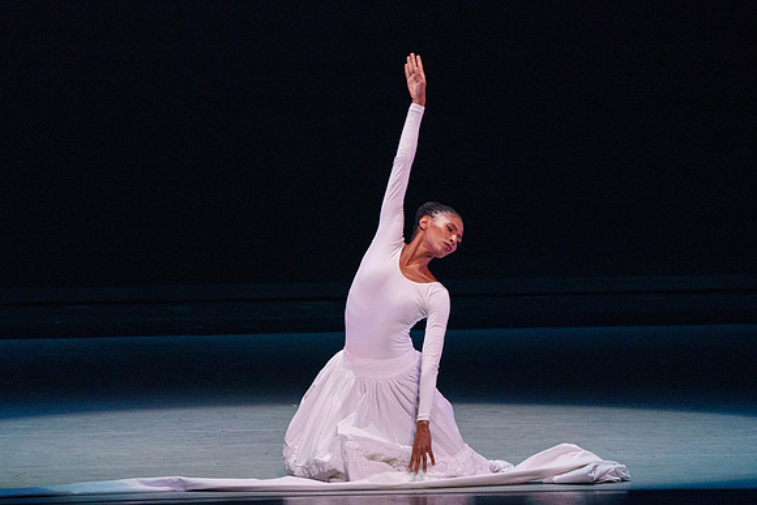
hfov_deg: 5.0
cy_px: 284
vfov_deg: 3.3
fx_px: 8677
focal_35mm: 413
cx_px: 353
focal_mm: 367
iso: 5000
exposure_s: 1/400
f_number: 6.3
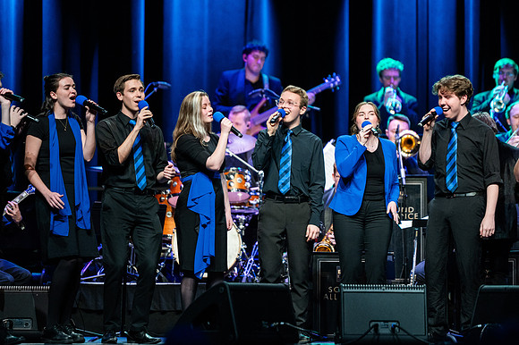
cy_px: 172
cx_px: 260
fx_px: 2882
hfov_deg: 10.3
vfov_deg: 6.9
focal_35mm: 200
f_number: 2.8
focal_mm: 200
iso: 4000
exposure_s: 1/320
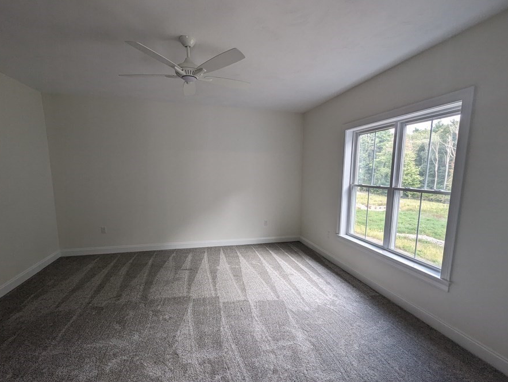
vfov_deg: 81.7
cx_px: 257
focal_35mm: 15
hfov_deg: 98.1
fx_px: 220
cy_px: 206
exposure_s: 1/58.4
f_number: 2.2
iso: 43
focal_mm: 1.95
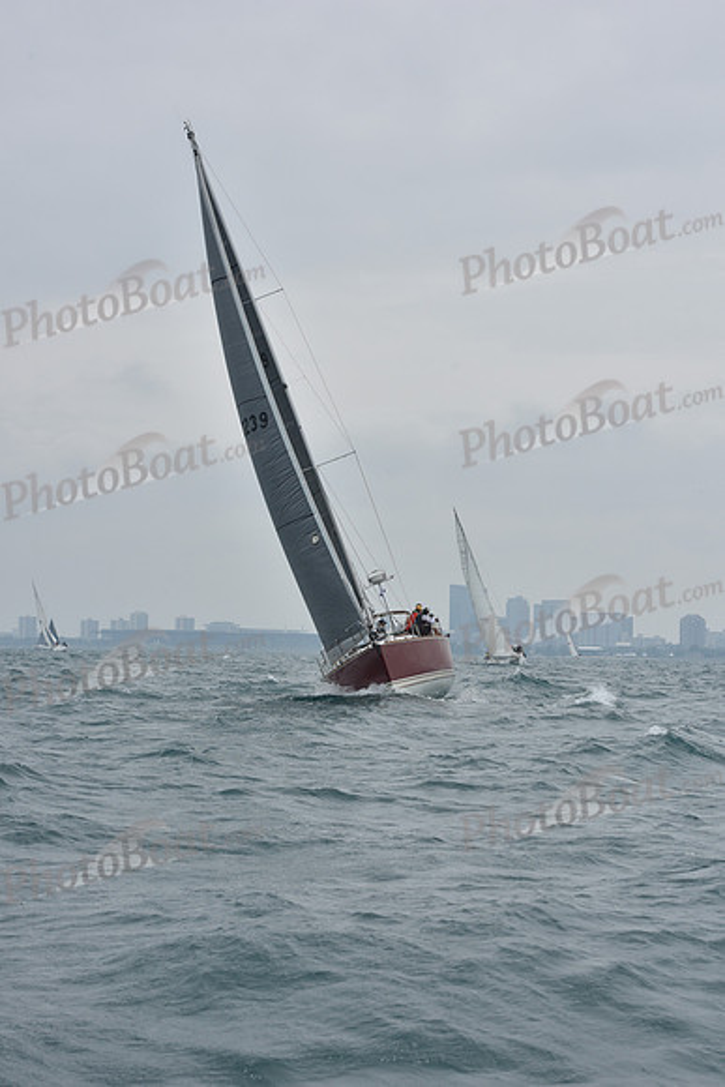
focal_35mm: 90
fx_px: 2717
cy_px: 544
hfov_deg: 15.2
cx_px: 362
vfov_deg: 22.6
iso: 250
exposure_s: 1/800
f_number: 10
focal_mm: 90
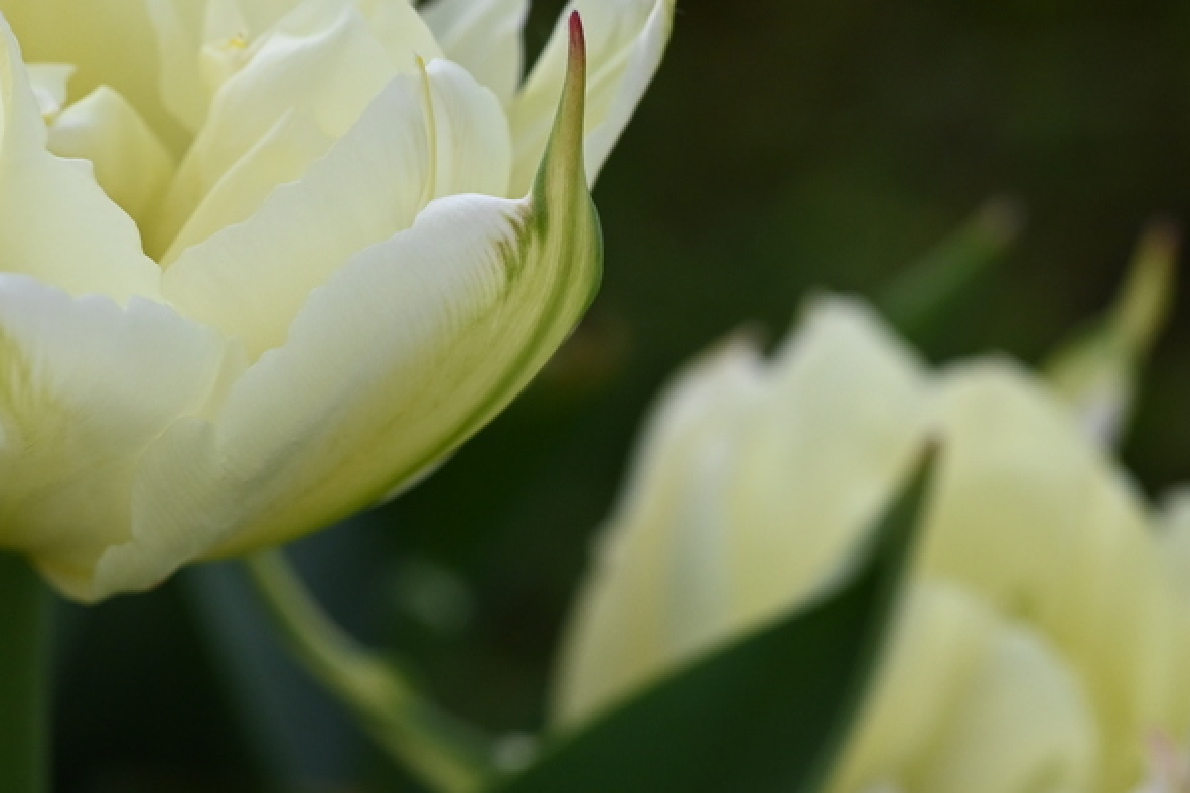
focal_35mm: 127
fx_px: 4198
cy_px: 298
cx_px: -18
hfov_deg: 15.8
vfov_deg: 10.8
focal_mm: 50
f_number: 6.3
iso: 640
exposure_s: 1/3200
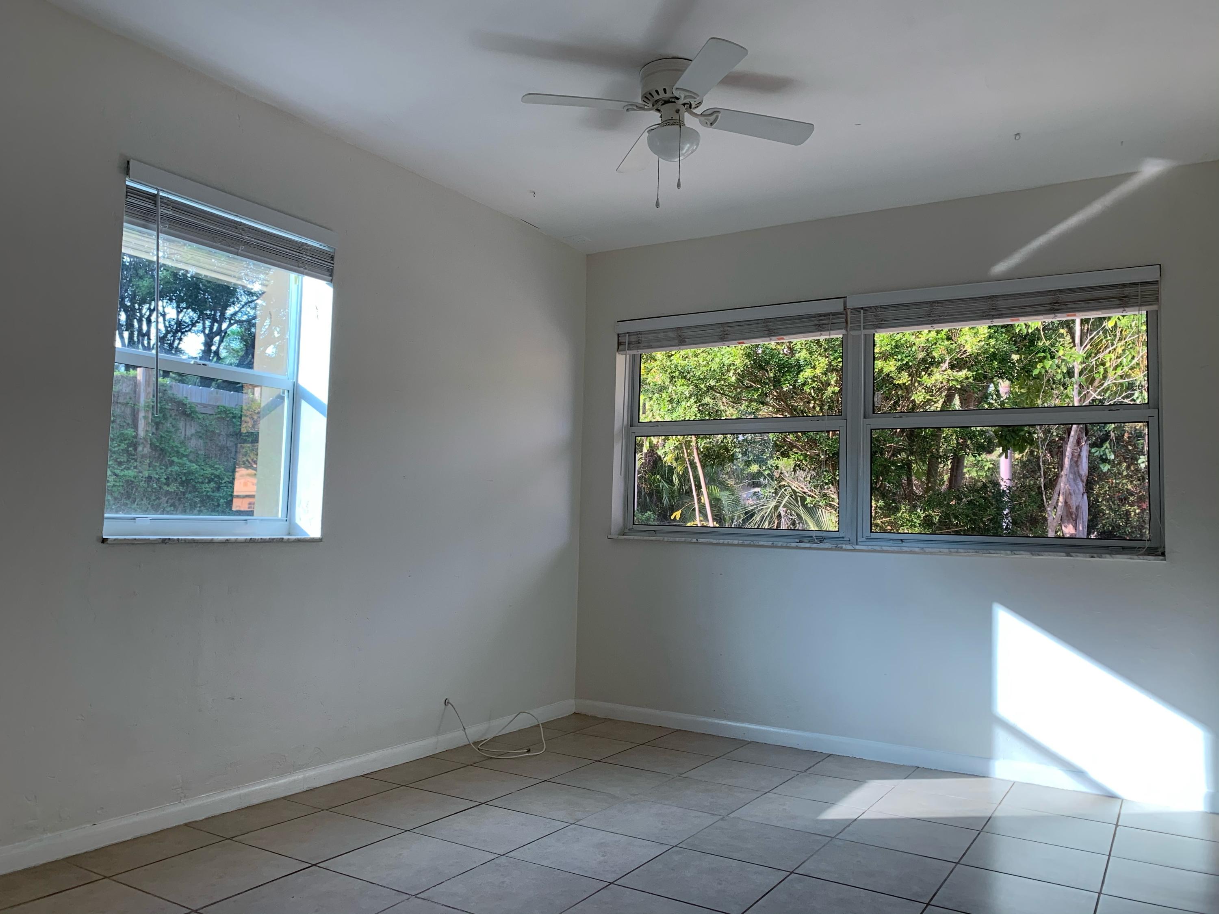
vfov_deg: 53.1
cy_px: 457
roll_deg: -1.7
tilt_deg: +4.2
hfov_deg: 67.3
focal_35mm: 26
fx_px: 916
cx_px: 610
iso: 64
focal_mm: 4.25
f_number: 1.8
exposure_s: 1/120
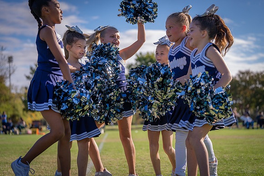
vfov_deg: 19.5
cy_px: 88
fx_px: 513
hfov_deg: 28.8
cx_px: 132
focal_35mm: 70
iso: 100
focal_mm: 70
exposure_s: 1/1250
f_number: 2.8
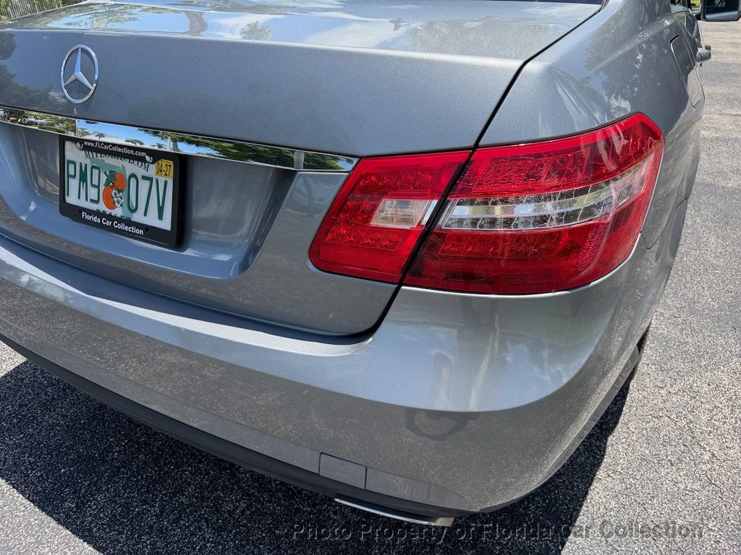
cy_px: 278
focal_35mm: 24
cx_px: 370
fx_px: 514
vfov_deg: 56.8
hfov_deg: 71.6
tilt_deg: -30.7
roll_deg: +0.9
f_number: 1.78
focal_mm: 6.76
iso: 80
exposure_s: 1/2000
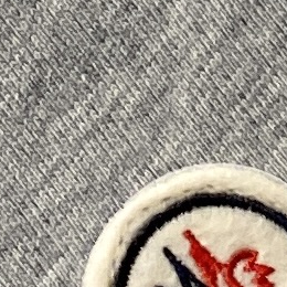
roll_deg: +34.8
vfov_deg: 15.8
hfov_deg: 16.6
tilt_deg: -9.1
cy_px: 380
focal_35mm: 104
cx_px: 224
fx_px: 976
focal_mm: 4.25
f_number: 1.8
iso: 80
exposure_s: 1/121
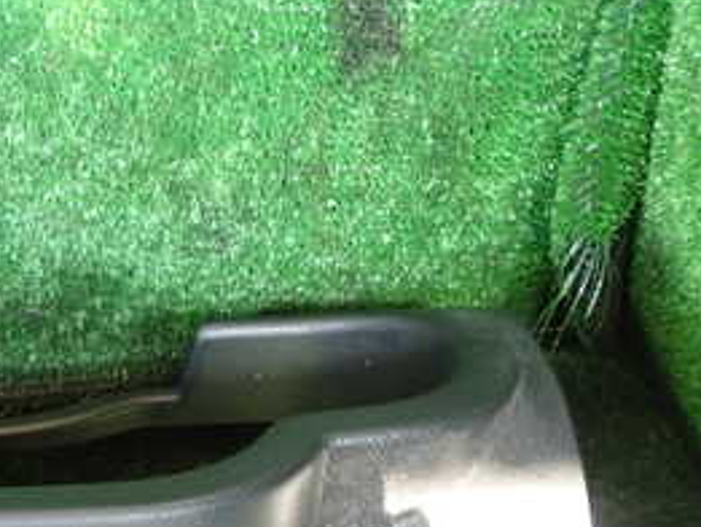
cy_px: 462
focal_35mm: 69
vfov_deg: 20.9
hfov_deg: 25.8
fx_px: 1398
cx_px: -97
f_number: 2.3
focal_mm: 5.4
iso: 250
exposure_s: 1/30
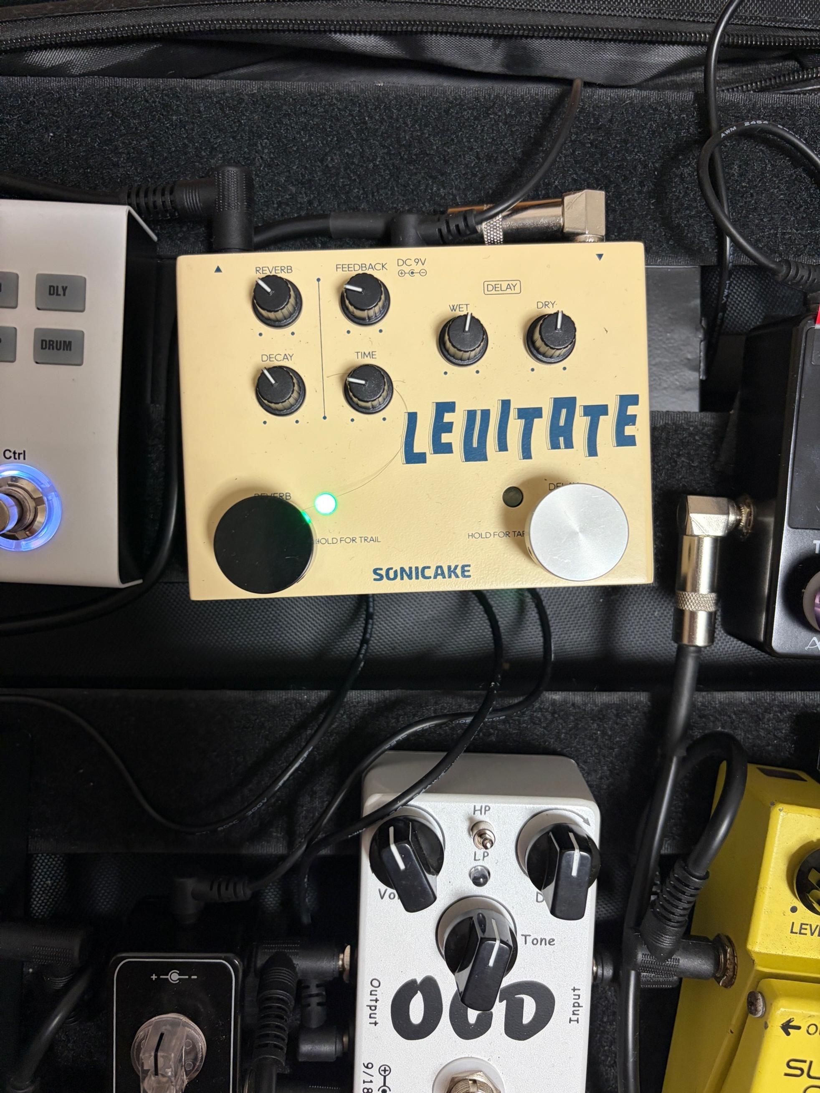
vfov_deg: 67.3
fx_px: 821
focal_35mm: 26
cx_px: 410
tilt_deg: -86.9
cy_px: 546
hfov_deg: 53.1
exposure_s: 1/60
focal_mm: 5.96
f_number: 1.6
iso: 160
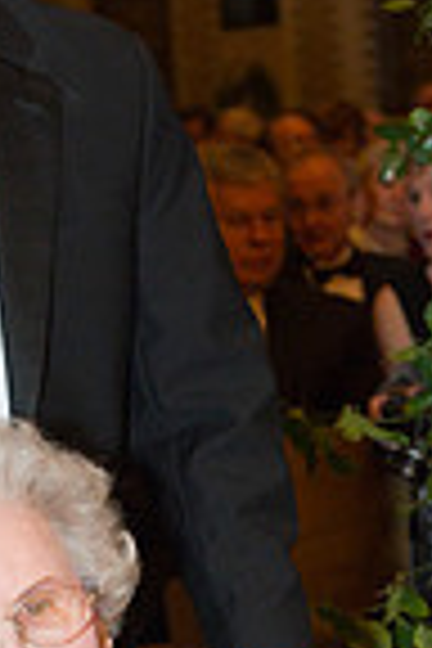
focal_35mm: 150
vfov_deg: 13.6
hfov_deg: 9.1
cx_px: 74
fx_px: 2700
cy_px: 540
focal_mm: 48
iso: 1600
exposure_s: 1/80
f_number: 4
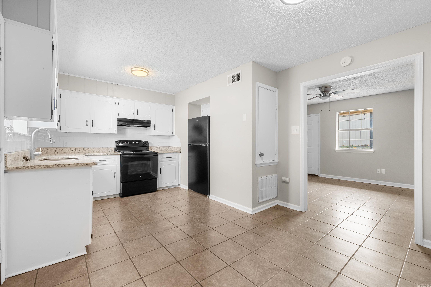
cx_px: 216
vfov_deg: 77.3
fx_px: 180
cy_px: 144
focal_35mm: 15
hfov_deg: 100.4
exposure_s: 1.3
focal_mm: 10
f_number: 8
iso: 100
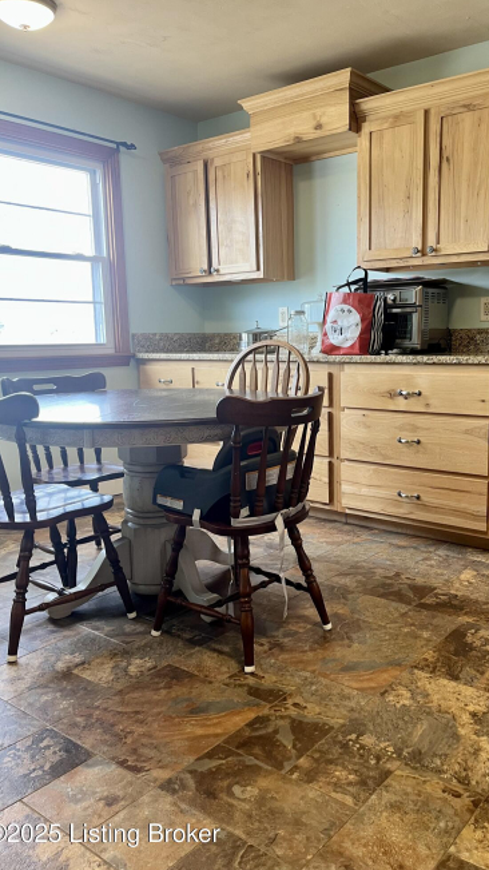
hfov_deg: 39.8
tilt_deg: -8.9
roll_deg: +0.7
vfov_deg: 66.1
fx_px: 669
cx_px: 319
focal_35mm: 29
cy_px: 428
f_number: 1.6
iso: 80
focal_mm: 5.1
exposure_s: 1/60
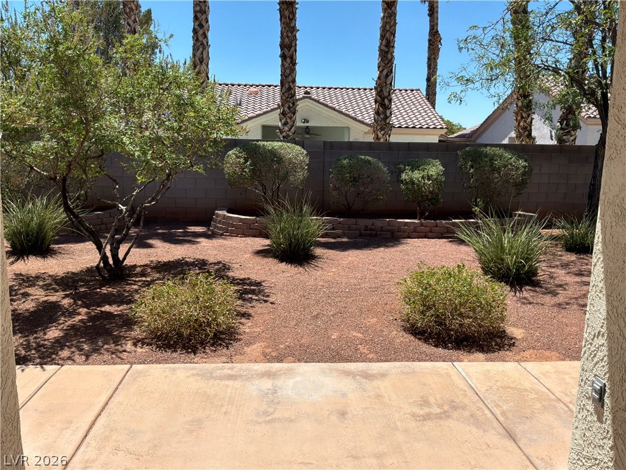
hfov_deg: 63.4
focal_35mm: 28
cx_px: 313
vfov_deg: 49.7
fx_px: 506
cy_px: 235
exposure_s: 1/2320
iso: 25
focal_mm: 3
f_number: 1.8
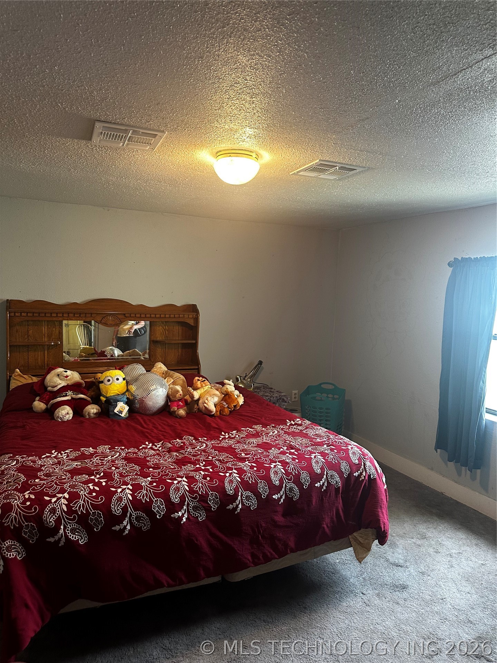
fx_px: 459
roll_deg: -1.7
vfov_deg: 71.6
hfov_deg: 56.8
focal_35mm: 24
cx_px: 248
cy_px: 332
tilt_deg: -5.2
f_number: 1.78
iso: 250
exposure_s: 1/60
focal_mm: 6.86
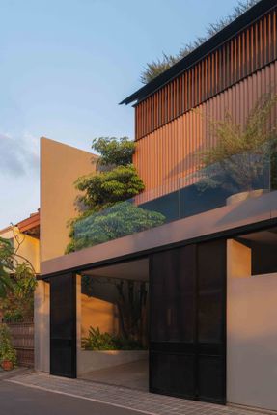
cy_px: 208
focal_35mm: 30
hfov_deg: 43.6
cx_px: 138
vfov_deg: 61.9
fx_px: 346
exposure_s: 1/8
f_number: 11
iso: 100
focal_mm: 30
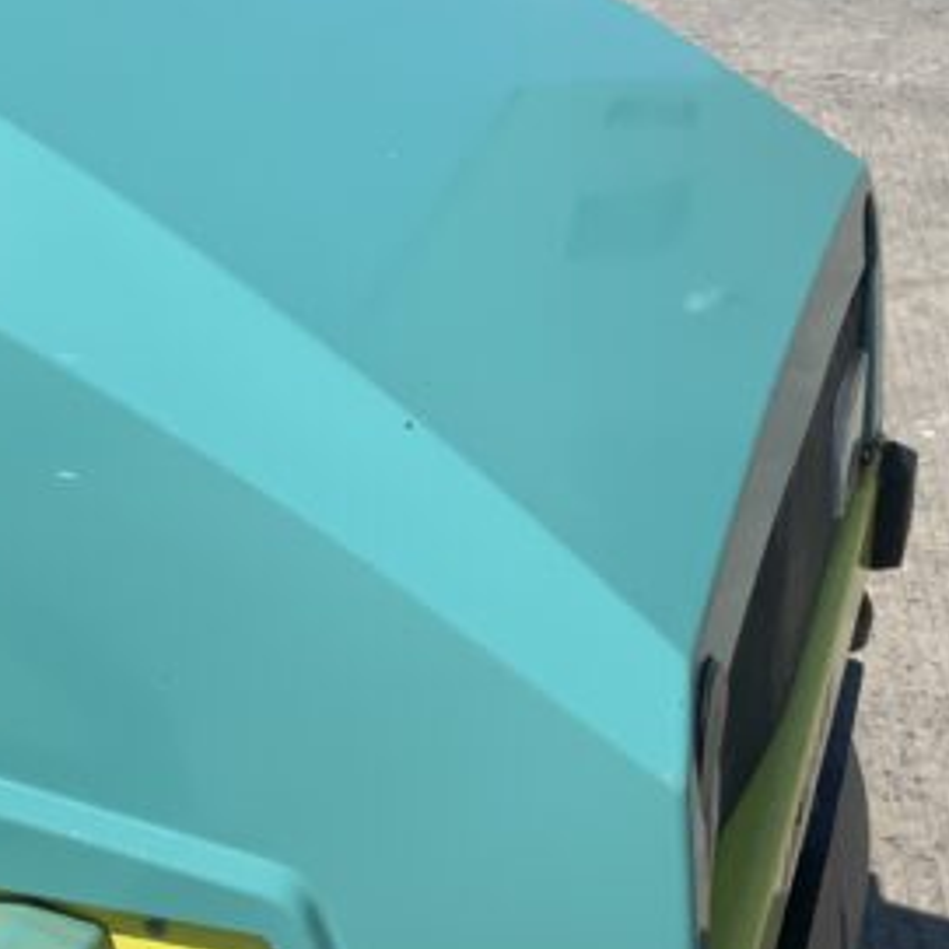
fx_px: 3009
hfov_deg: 17.9
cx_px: 291
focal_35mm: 97
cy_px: 214
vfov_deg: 17.8
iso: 16
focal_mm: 3
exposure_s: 1/2667
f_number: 1.8
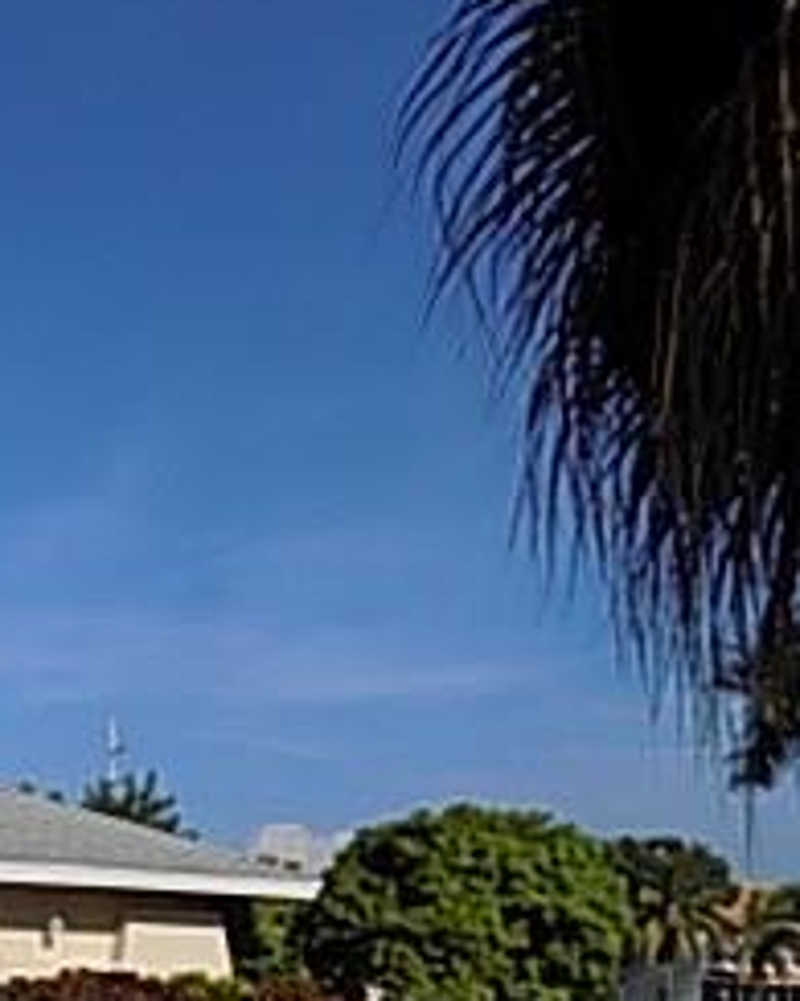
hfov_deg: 22.4
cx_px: -312
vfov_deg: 30.6
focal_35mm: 59
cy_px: 890
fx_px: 1747
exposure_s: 1/250
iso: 80
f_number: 9.9
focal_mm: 4
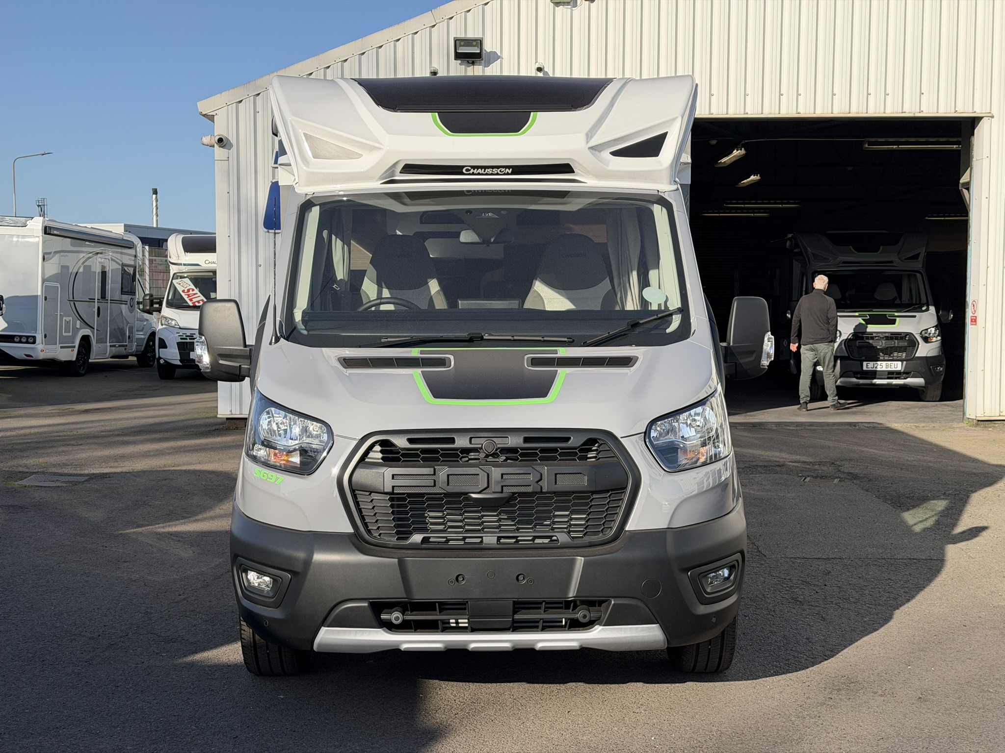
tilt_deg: -4.1
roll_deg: -0.6
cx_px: 502
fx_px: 1394
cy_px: 376
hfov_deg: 39.7
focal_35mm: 48
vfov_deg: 30.3
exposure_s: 1/3704
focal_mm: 6.76
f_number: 1.78
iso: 64
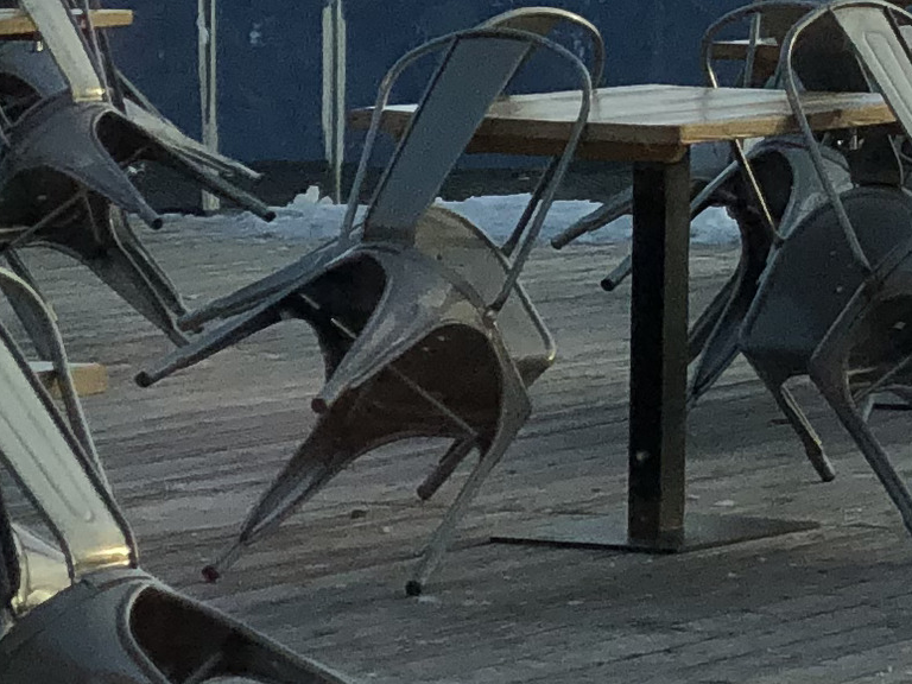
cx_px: 2275
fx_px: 7140
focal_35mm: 271
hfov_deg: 6.9
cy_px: -423
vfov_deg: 5.4
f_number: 2.4
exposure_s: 1/318
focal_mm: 6
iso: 16
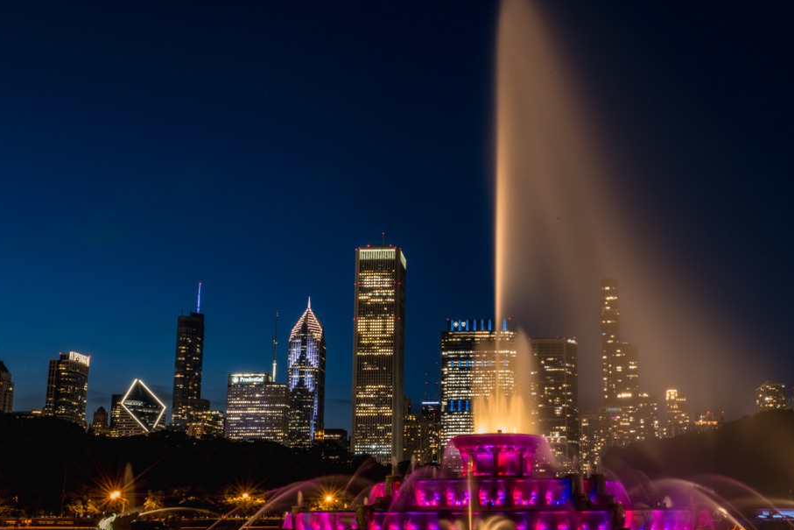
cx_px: 501
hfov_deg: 46.9
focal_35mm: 41
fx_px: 904
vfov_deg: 32.5
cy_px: 336
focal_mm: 31
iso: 200
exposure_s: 30
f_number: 20
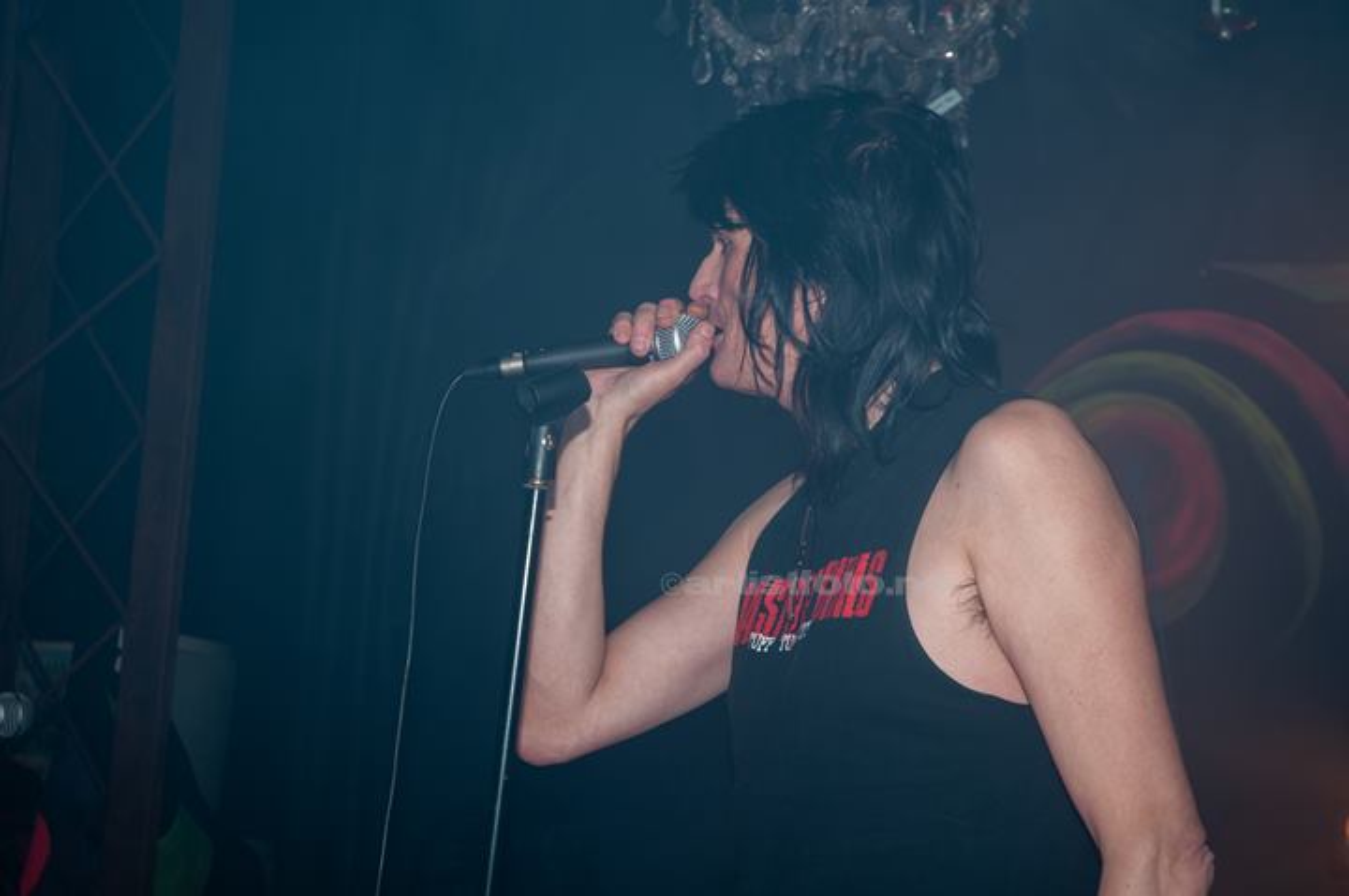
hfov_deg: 27.0
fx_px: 2807
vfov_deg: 18.1
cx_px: 674
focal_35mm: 75
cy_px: 448
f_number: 4.5
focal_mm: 50
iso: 200
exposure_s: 1/80
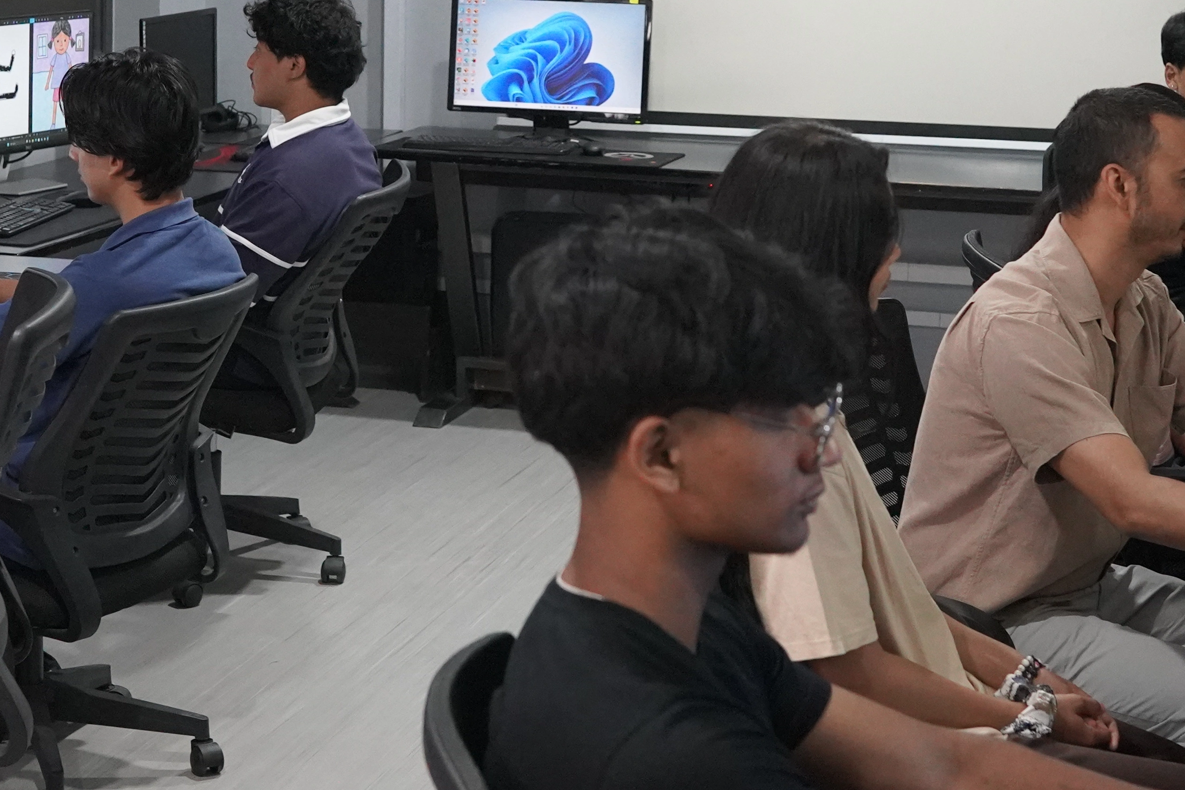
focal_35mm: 83
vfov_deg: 16.4
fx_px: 2732
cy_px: 196
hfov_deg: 24.5
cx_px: 555
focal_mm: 35
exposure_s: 1/160
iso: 8000
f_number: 4
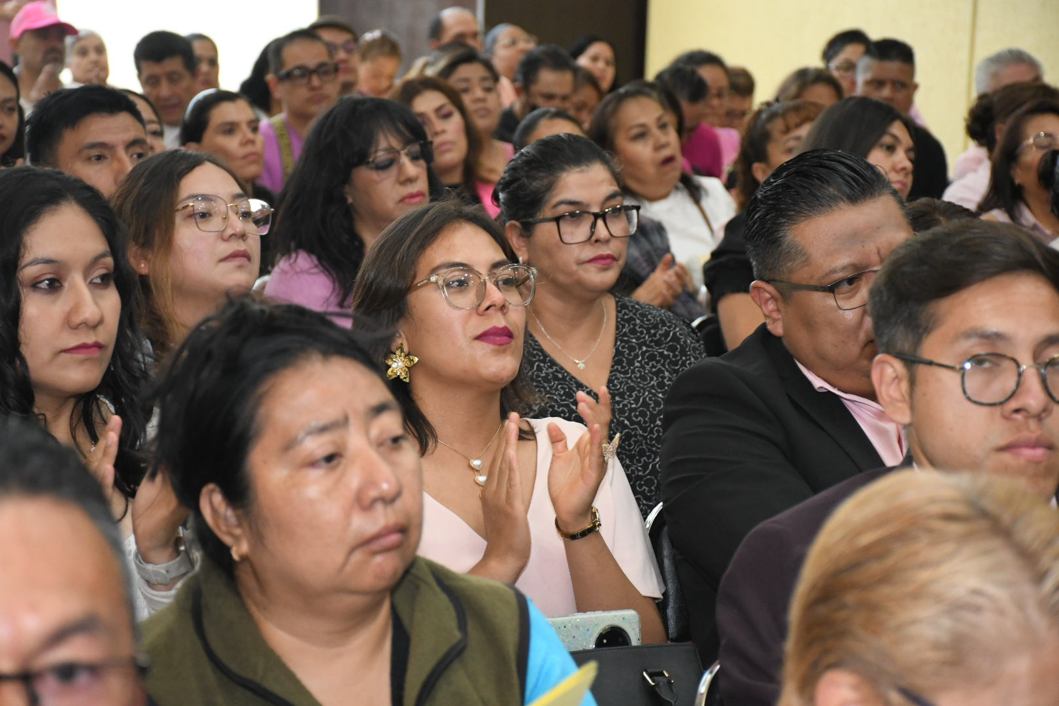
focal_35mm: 112
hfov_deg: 18.3
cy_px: 353
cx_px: 530
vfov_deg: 12.2
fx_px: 3294
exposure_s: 1/125
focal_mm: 75
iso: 3200
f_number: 5.6
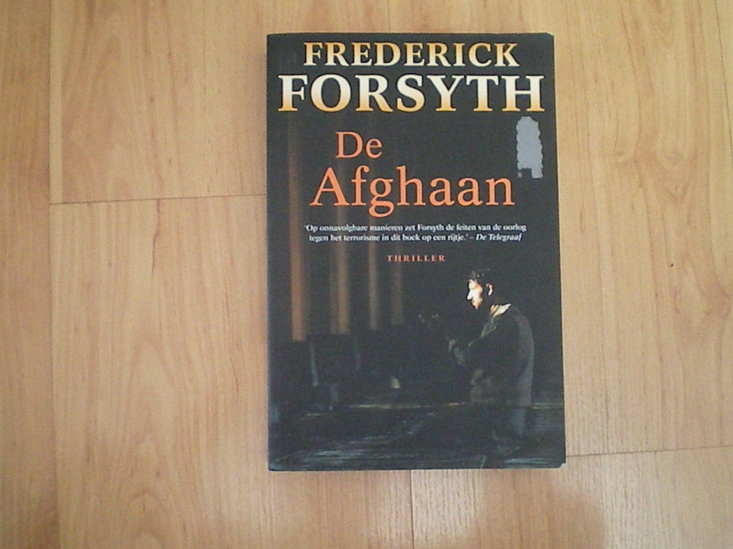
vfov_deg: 37.7
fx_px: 805
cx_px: 366
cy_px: 274
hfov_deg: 49.0
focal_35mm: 38
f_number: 3.1
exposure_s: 1/100
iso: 954
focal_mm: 6.3
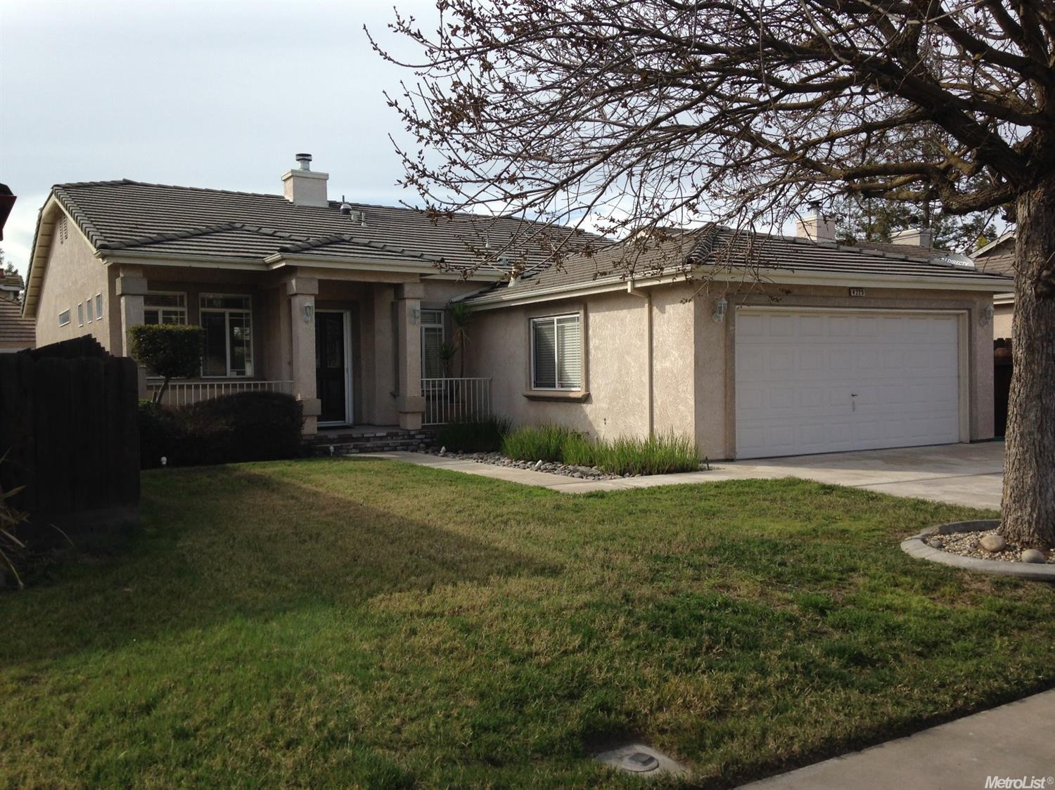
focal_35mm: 33
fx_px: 1005
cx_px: 528
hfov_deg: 55.4
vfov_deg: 42.9
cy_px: 395
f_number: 2.4
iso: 50
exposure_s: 1/1261
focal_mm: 4.12
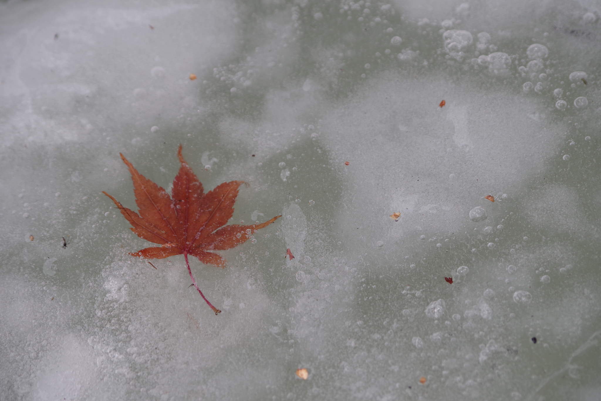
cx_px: 300
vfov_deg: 6.8
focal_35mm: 202
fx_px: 3380
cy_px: 200
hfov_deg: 10.2
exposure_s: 1/160
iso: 200
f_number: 6.3
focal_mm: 135
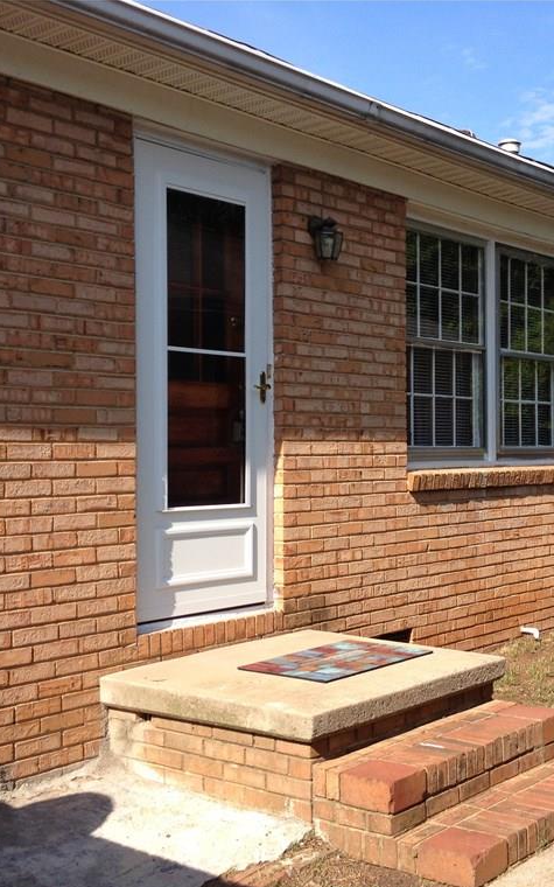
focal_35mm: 50
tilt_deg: -1.5
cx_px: 349
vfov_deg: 40.3
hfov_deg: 25.7
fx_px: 1208
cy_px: 447
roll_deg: +0.2
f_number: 2.4
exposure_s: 1/1042
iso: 50
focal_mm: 4.28
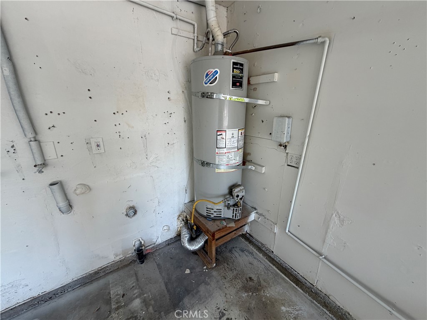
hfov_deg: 102.1
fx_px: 173
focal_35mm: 14
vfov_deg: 85.7
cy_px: 160
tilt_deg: -16.8
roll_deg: +0.4
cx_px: 214
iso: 125
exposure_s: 1/121
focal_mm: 2.22
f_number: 2.2
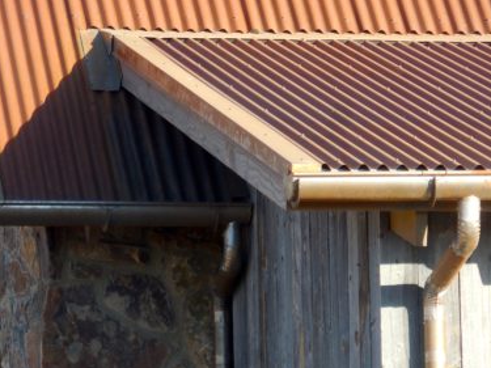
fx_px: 4296
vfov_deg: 4.9
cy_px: 206
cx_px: 270
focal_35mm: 303
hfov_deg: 6.5
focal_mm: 40.2
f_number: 5.8
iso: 125
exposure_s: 1/100
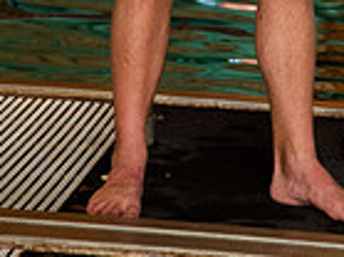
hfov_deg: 9.8
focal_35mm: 202
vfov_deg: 7.0
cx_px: 250
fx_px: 2006
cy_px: -287
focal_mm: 65
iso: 800
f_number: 5
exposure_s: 1/200
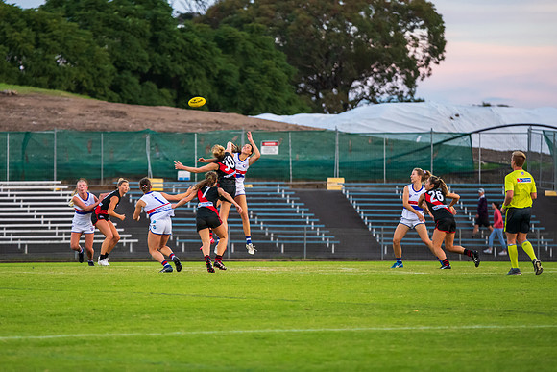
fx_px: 4807
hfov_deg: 6.6
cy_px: 155
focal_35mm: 311
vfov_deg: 4.4
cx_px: 240
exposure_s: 1/800
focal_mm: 200
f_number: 2.8
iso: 1250
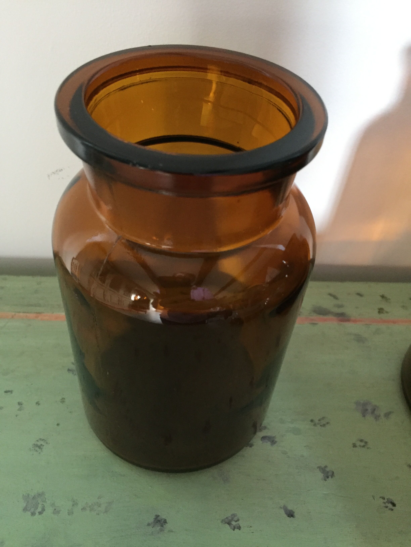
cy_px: 274
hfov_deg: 48.2
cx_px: 206
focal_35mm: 29
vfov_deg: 61.7
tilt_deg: -45.2
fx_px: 459
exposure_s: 1/17
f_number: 2.2
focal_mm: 4.15
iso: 320
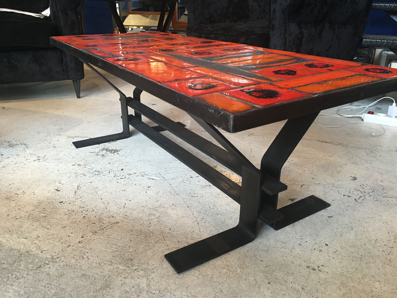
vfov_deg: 48.2
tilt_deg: -22.6
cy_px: 149
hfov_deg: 61.7
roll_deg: -0.7
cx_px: 198
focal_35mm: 29
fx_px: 333
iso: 160
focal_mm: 4.15
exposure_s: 1/33
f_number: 2.2
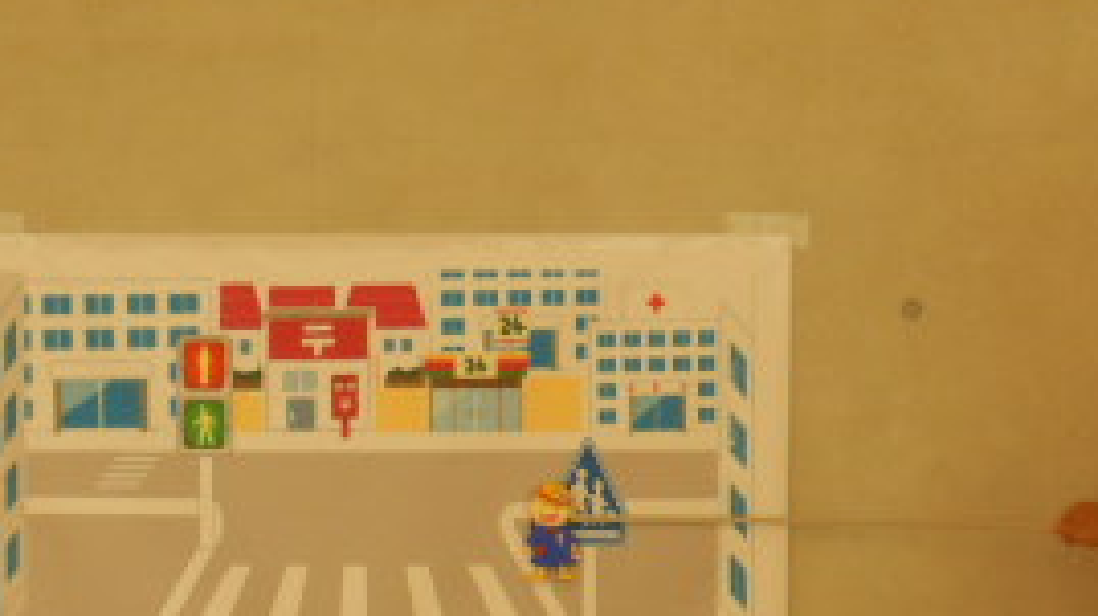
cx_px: 278
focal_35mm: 158
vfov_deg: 7.6
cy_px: 730
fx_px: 4598
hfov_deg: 13.6
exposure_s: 1/50
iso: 125
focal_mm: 11
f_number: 4.4
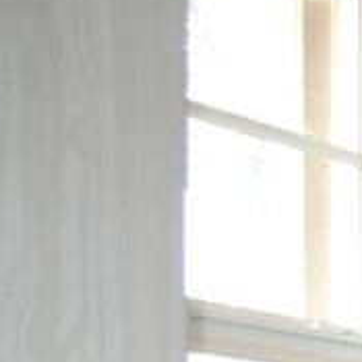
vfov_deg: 12.0
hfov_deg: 10.5
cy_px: 639
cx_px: 960
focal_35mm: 134
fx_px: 1585
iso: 400
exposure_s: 1/60
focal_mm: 18
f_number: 3.5
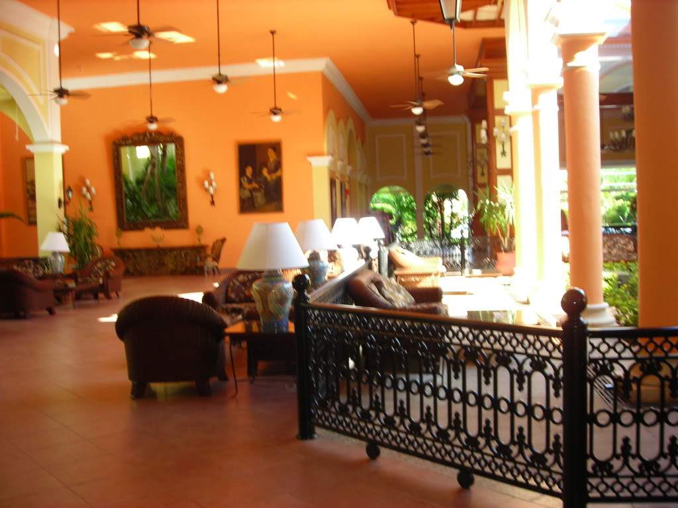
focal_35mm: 38
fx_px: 744
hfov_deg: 49.0
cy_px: 254
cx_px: 339
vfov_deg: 37.7
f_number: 3.2
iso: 50
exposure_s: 1/30.4
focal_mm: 6.3
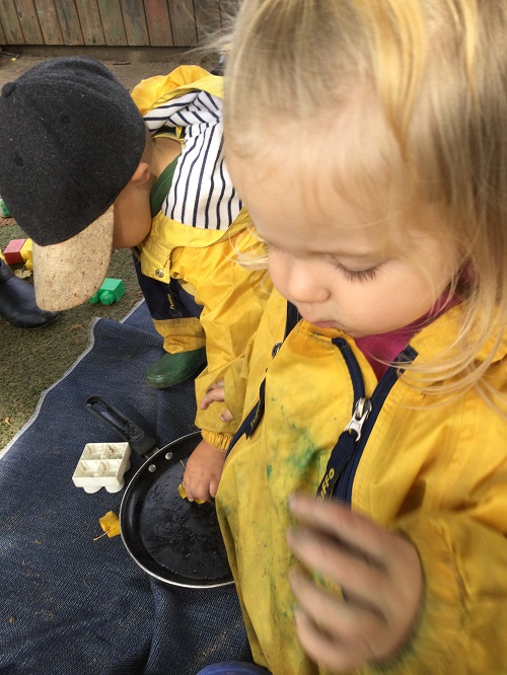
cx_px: 254
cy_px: 338
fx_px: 605
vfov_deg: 58.3
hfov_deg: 45.5
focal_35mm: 31
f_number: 2.4
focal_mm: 3.3
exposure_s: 1/134
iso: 25
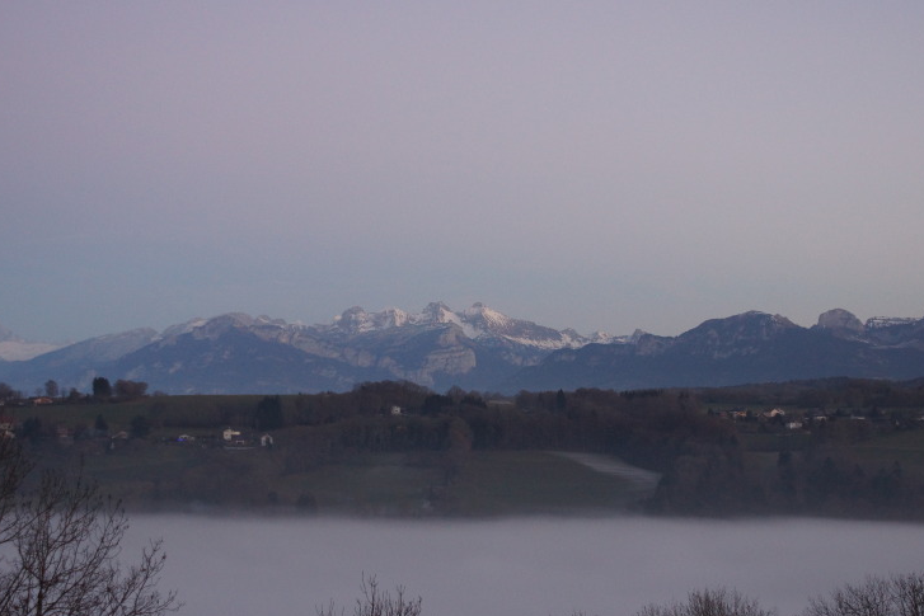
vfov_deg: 20.6
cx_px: 472
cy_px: 318
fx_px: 1694
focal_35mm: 66
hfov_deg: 30.5
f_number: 4
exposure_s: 1/50
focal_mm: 40
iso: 800
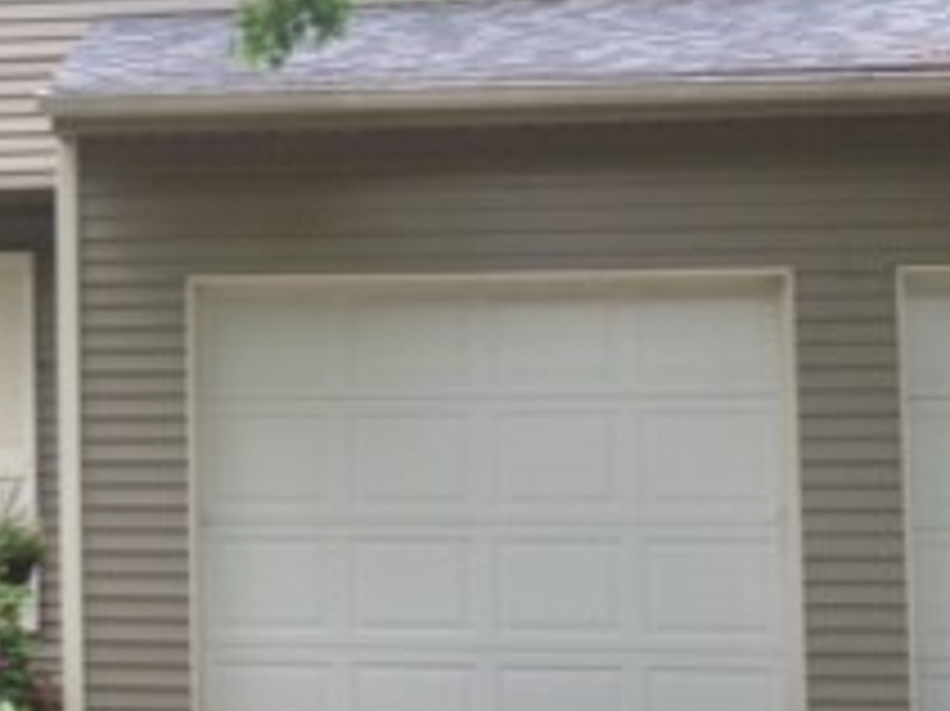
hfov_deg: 17.7
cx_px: -171
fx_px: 2907
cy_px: 454
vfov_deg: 13.9
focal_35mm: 106
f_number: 2.4
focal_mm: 4.28
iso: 50
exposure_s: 1/120
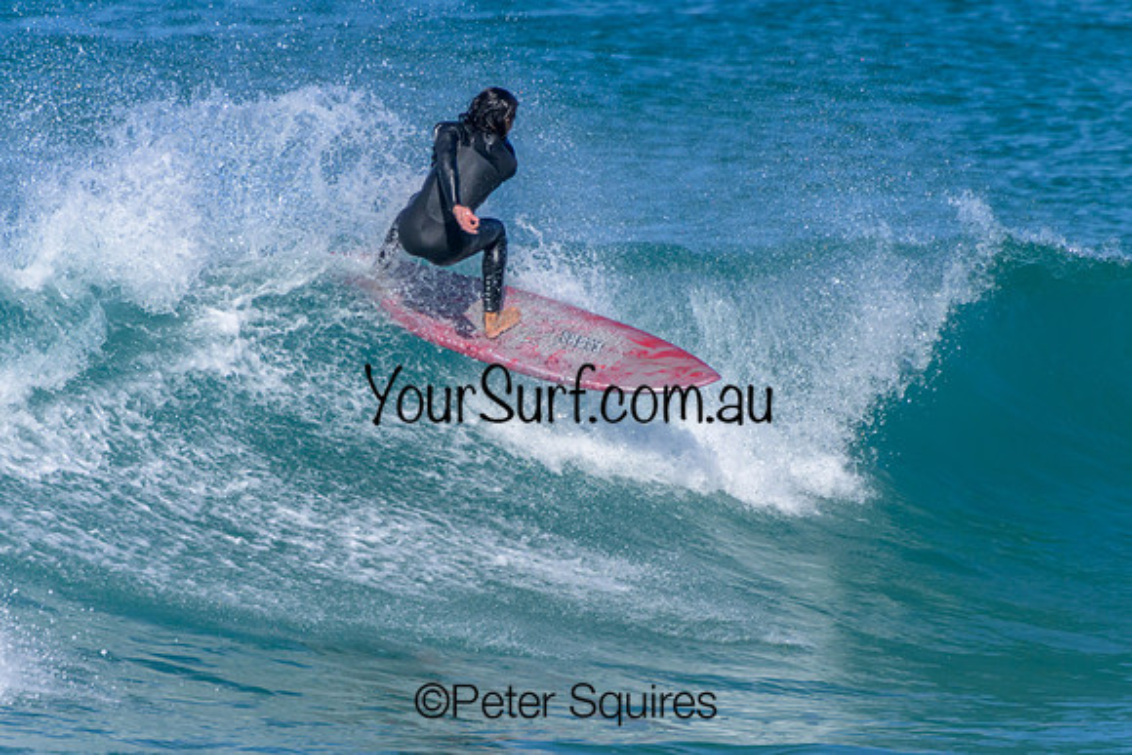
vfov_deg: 1.5
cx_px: 571
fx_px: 28951
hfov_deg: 2.2
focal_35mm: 921
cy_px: 434
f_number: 11
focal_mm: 800
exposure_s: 1/2000
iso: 900
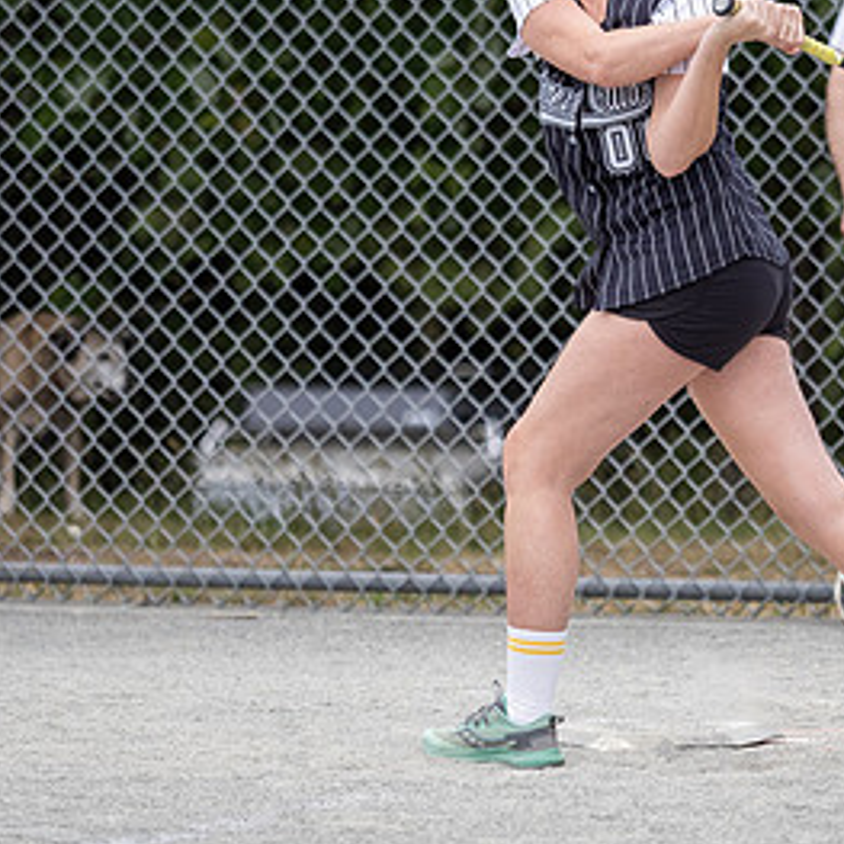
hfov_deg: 3.0
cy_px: 245
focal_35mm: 585
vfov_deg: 3.0
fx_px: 16137
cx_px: 590
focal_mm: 150
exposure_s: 1/1600
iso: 640
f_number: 2.8
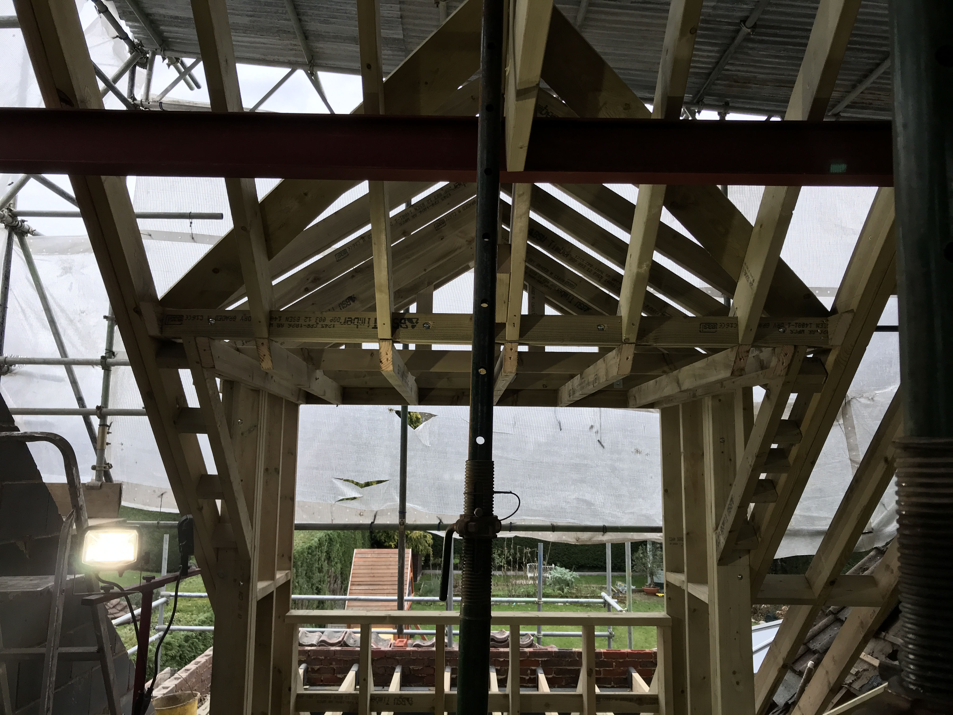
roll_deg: -0.9
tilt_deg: +7.2
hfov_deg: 63.4
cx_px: 476
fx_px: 771
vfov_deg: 49.7
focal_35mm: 28
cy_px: 358
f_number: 1.8
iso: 40
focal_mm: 3.99
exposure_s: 1/100
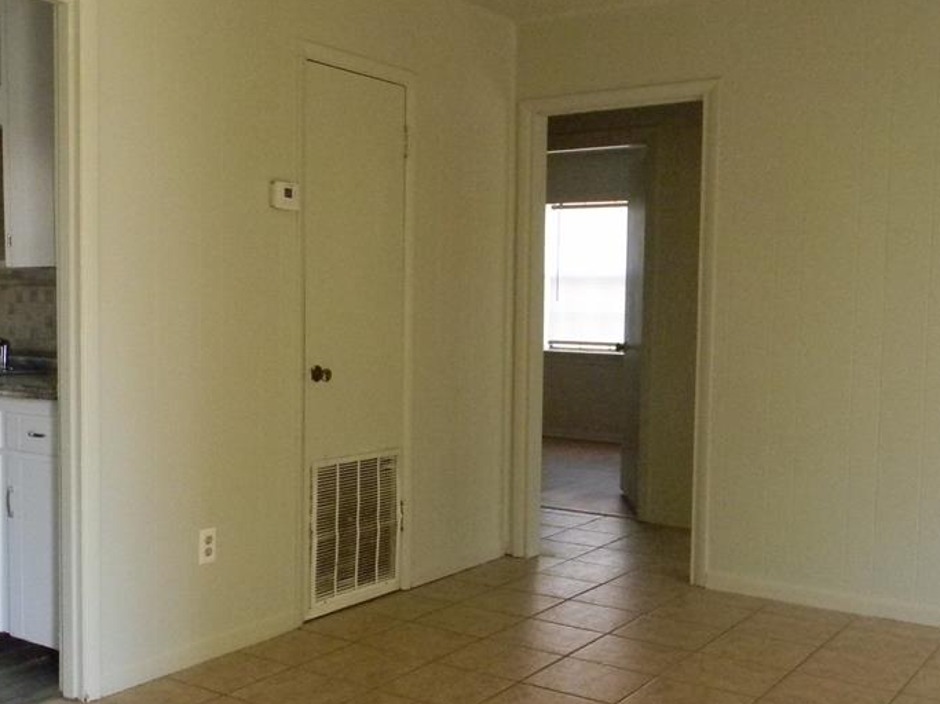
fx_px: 1140
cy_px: 367
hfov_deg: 44.6
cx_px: 388
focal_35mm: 42
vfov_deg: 34.3
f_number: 3.5
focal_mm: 5
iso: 200
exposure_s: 1/21.2
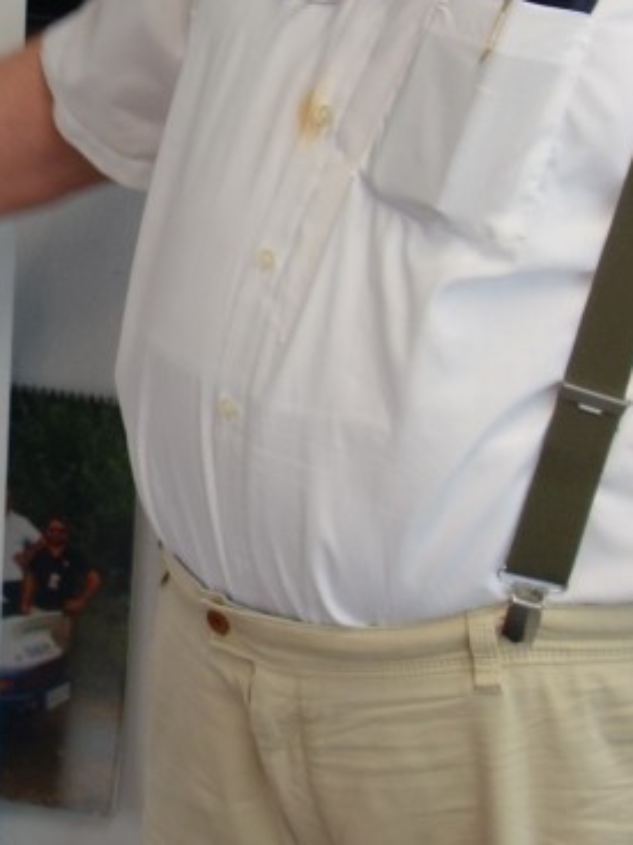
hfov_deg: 11.0
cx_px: -115
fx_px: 3220
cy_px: 283
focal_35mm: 132
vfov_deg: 14.9
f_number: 2
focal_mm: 10.4
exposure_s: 1/100
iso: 125
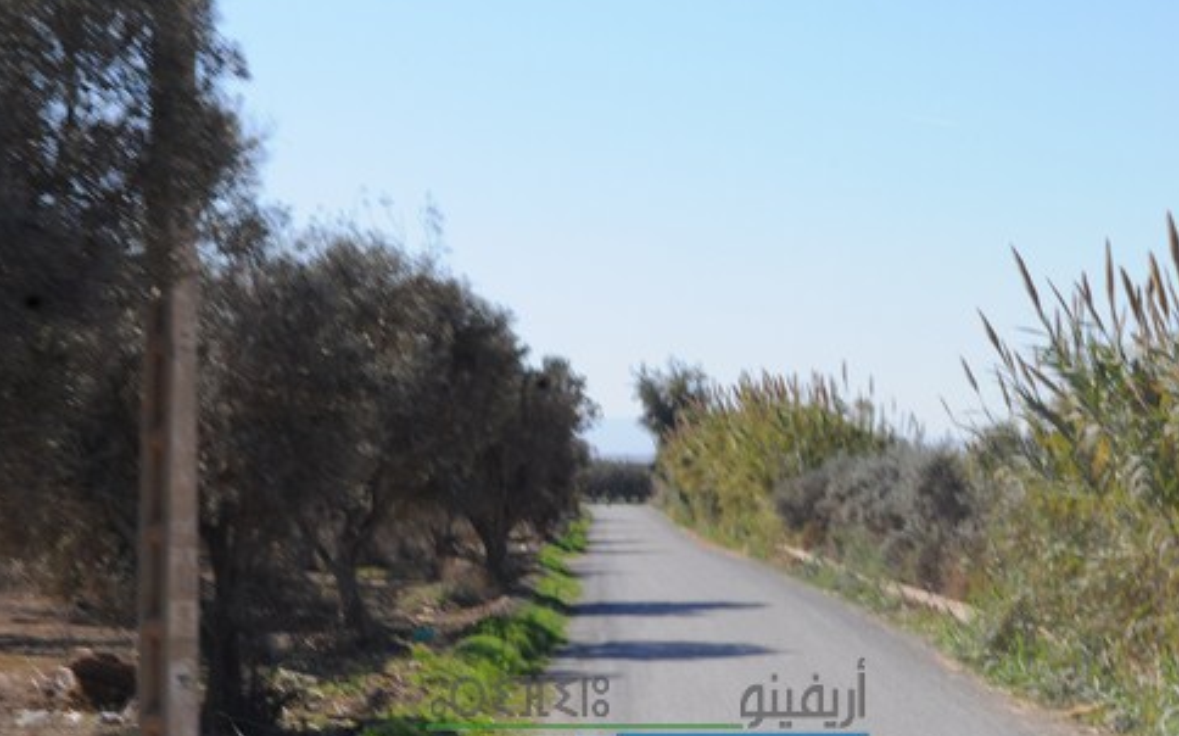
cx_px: 648
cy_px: 374
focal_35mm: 97
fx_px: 3115
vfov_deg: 13.5
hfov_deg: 21.4
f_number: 20
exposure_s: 1/100
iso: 200
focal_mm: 48
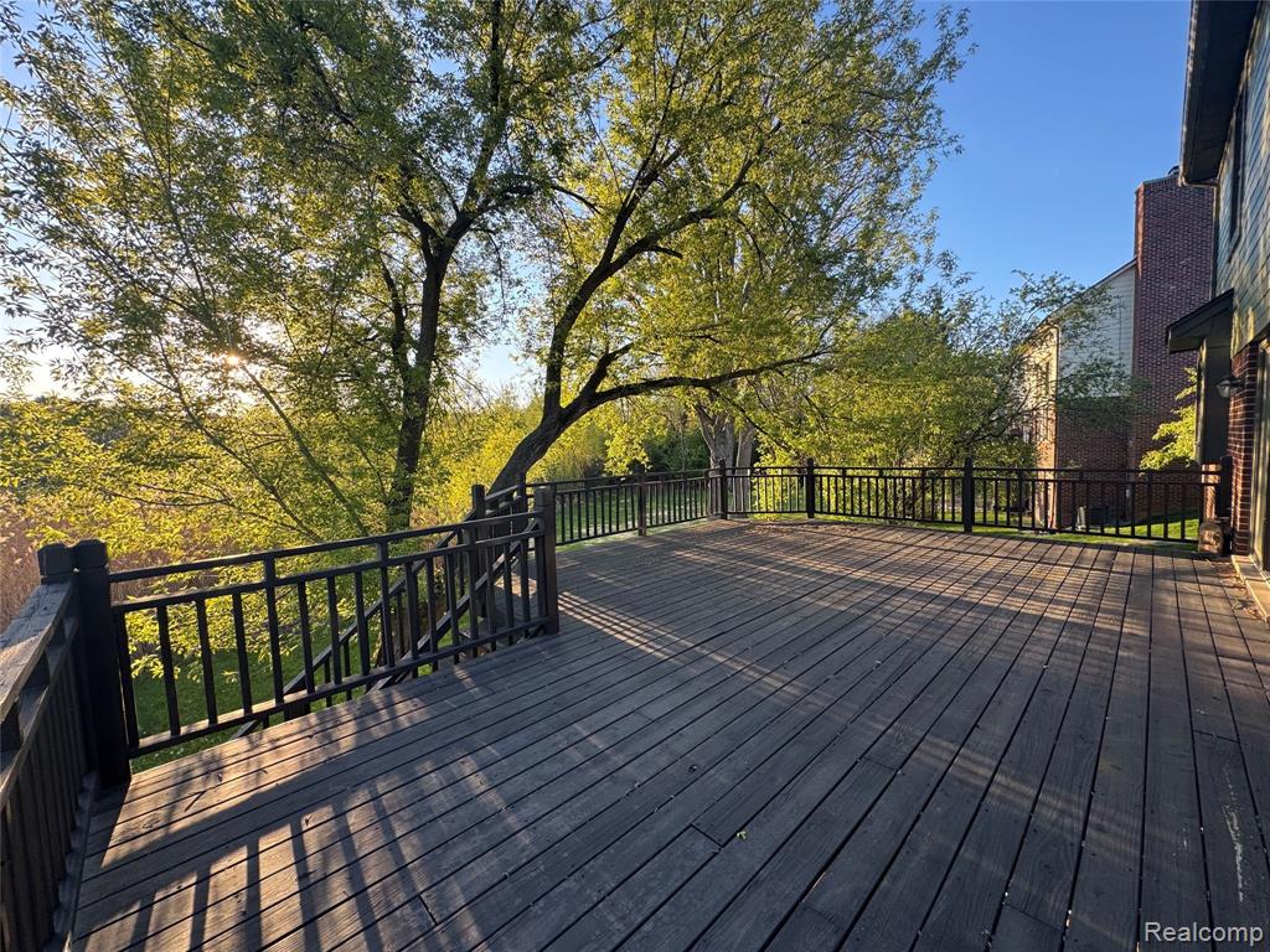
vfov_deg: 85.7
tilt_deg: -4.1
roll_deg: +2.0
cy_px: 476
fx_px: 514
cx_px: 635
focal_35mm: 14
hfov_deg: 102.1
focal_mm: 2.22
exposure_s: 1/166
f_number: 2.2
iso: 40
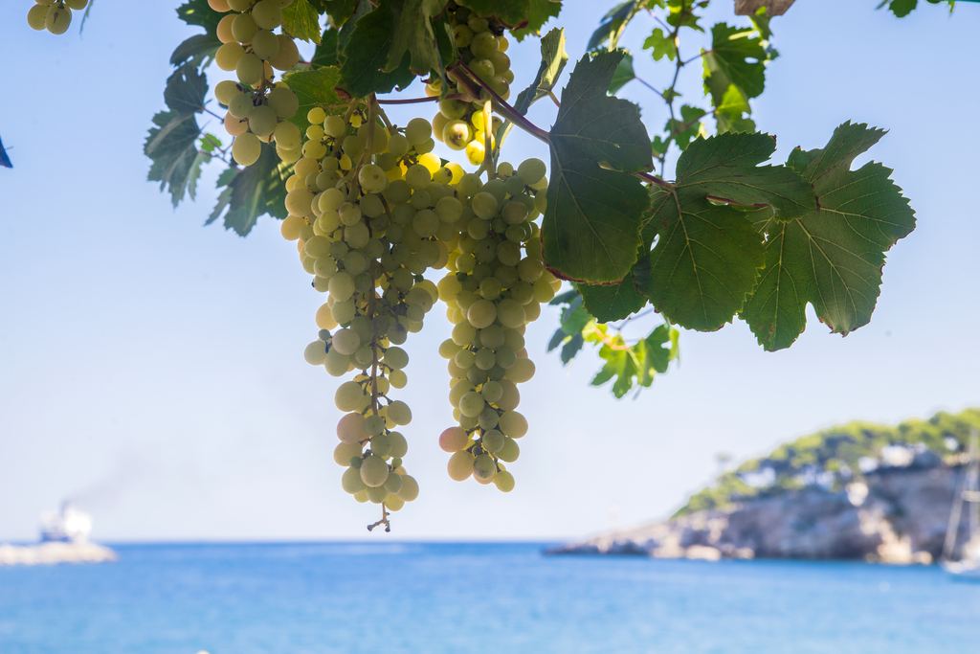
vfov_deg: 18.2
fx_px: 2042
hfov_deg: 27.0
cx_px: 490
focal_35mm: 75
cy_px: 327
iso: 320
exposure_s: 1/160
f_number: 11
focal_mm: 75
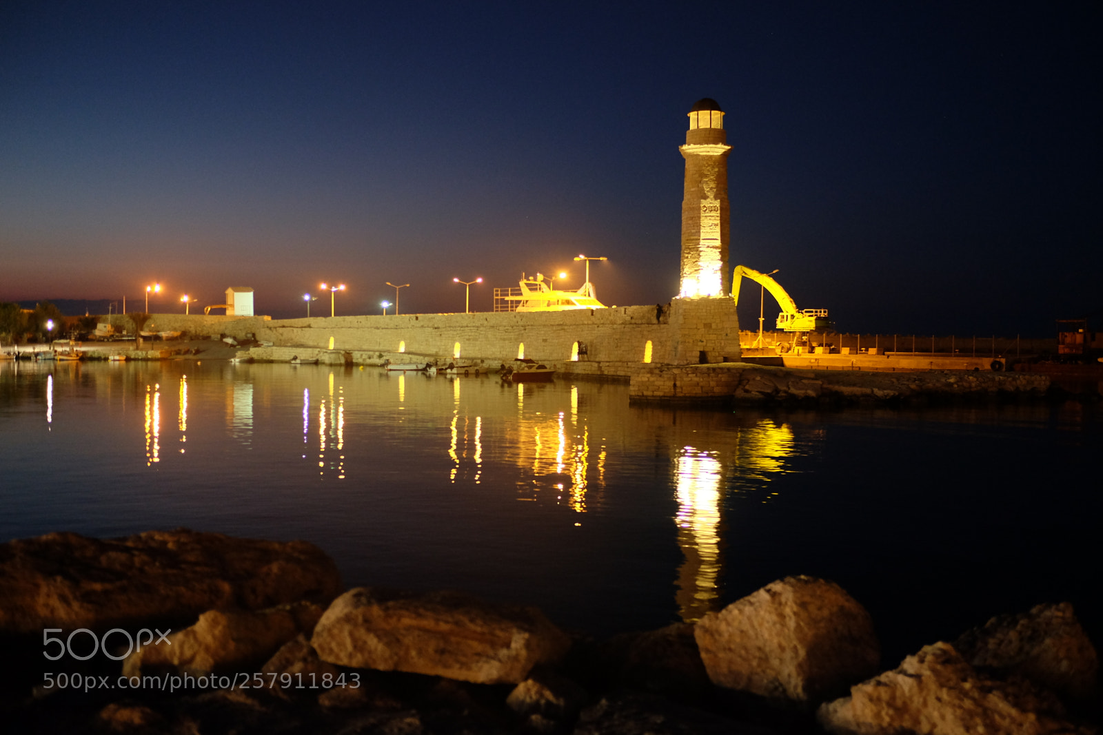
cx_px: 552
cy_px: 368
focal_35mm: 35
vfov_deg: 37.9
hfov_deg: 54.4
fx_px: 1072
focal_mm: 23
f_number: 1.4
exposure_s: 1/8.5
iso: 1250
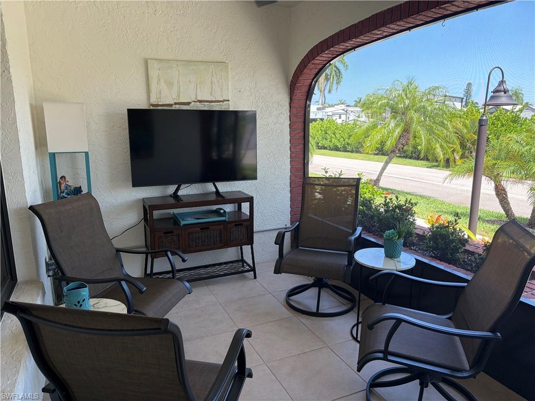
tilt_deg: -10.2
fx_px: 402
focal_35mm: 26
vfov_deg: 53.1
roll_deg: +0.6
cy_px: 200
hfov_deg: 67.3
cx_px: 268
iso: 50
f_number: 1.6
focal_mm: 5.96
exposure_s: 1/329
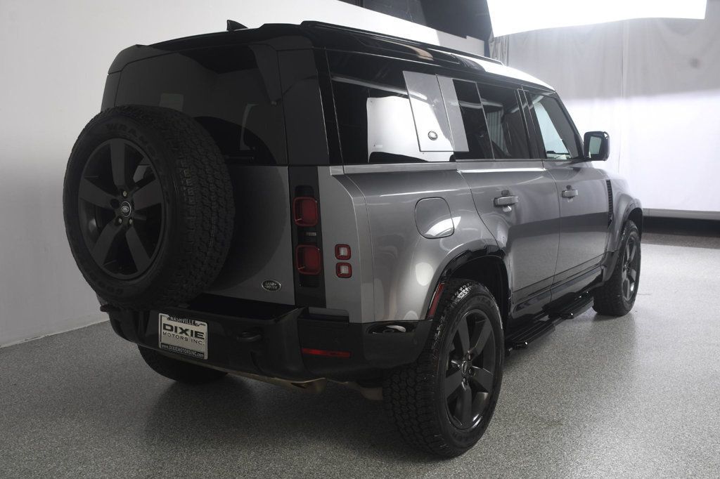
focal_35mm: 34
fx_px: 680
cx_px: 360
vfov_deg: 38.9
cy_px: 240
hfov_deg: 55.8
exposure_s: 1/160
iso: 100
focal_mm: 23
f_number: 8
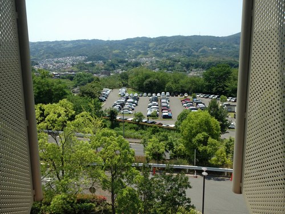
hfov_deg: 52.6
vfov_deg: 40.7
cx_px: 142
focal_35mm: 35
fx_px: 288
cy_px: 107
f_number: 2.4
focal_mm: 4.28
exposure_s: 1/824
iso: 50
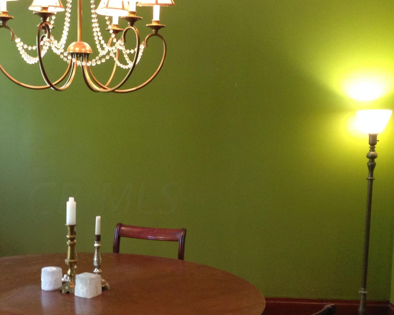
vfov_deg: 24.5
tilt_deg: -9.3
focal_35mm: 62
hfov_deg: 30.0
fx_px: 723
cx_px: 104
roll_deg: -0.1
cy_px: 199
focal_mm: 4.12
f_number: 2.4
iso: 250
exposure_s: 1/20
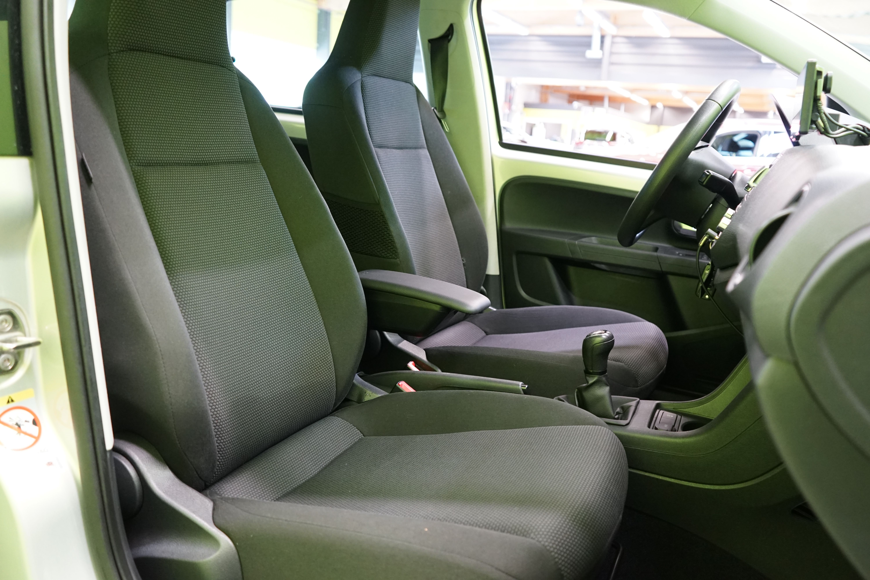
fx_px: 725
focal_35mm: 30
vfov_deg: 43.6
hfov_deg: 61.9
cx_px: 435
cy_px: 290
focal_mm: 30
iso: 2500
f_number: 4
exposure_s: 1/20
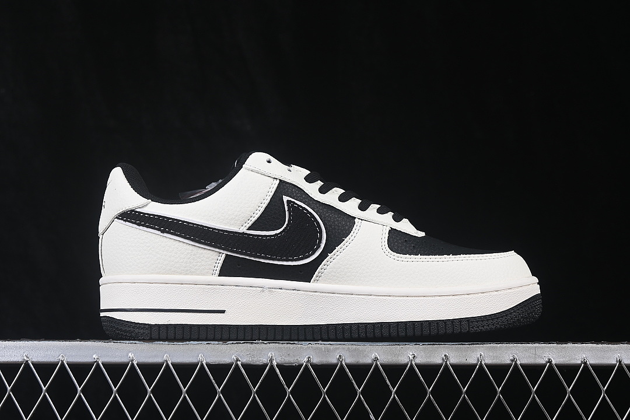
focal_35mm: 75
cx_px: 315
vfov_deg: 18.2
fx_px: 1312
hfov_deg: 27.0
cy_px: 210
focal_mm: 50
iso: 160
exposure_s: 1/60
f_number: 8
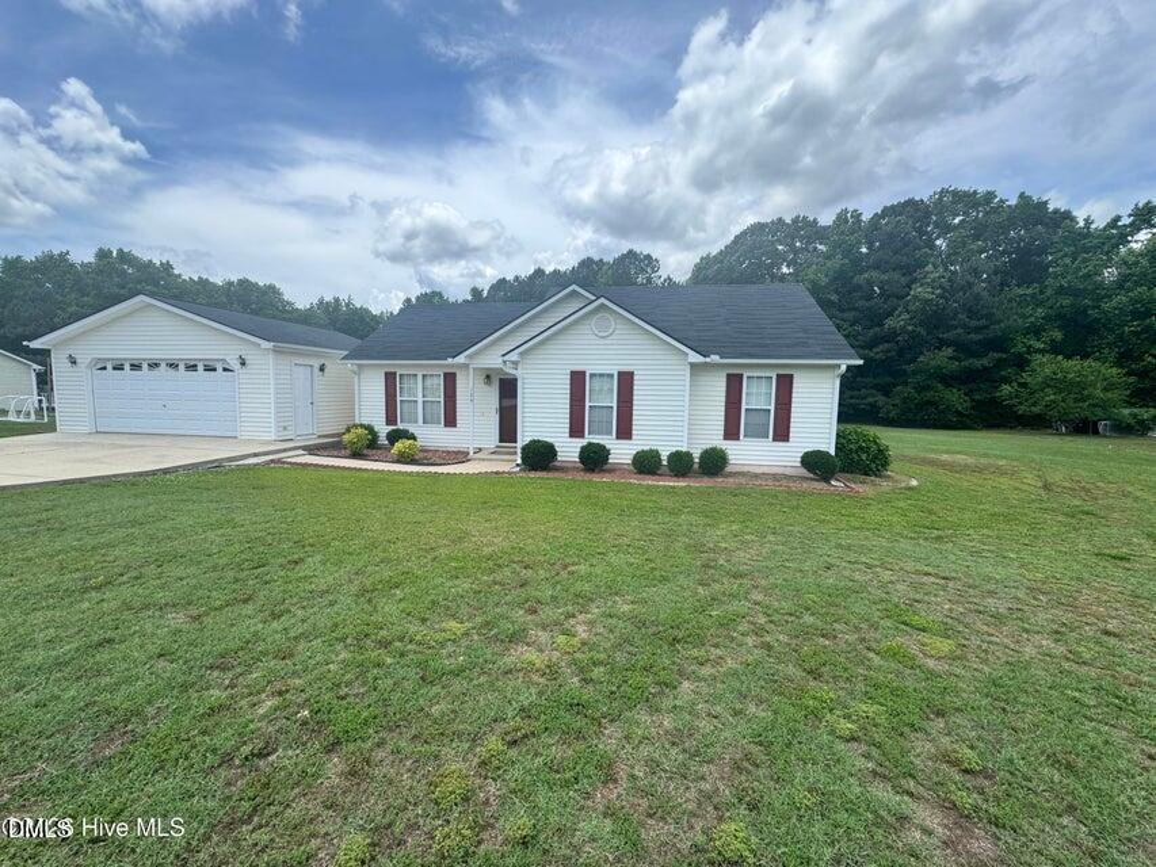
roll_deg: -1.5
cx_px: 578
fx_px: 468
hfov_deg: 102.1
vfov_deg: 85.7
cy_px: 434
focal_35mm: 14
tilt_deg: -5.5
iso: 50
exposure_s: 1/1299
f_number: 2.2
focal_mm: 2.22
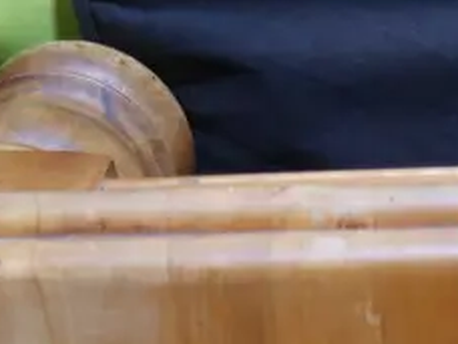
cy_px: 677
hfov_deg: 12.6
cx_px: 797
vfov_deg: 9.6
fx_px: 1905
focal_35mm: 144
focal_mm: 16
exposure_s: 1/60
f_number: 3.6
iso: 400
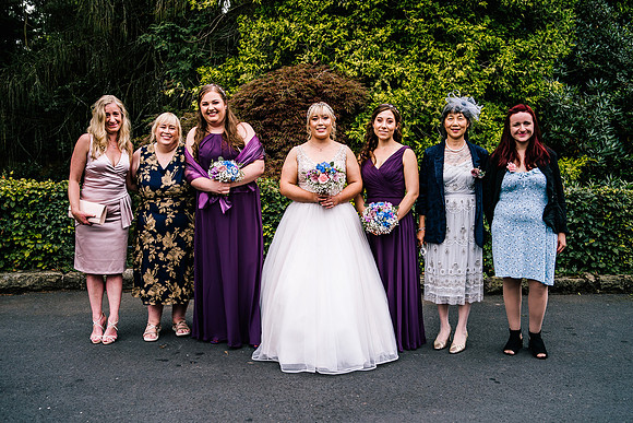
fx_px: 616
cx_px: 316
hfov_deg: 54.4
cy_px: 212
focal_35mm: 35
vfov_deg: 37.9
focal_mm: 35
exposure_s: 1/500
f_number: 4
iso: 125
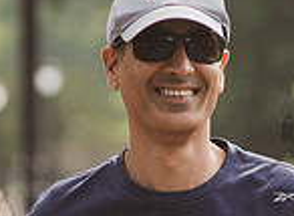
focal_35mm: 743
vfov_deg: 2.0
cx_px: 159
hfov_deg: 2.7
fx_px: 6259
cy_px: 381
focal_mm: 145
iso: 200
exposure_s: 1/640
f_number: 4
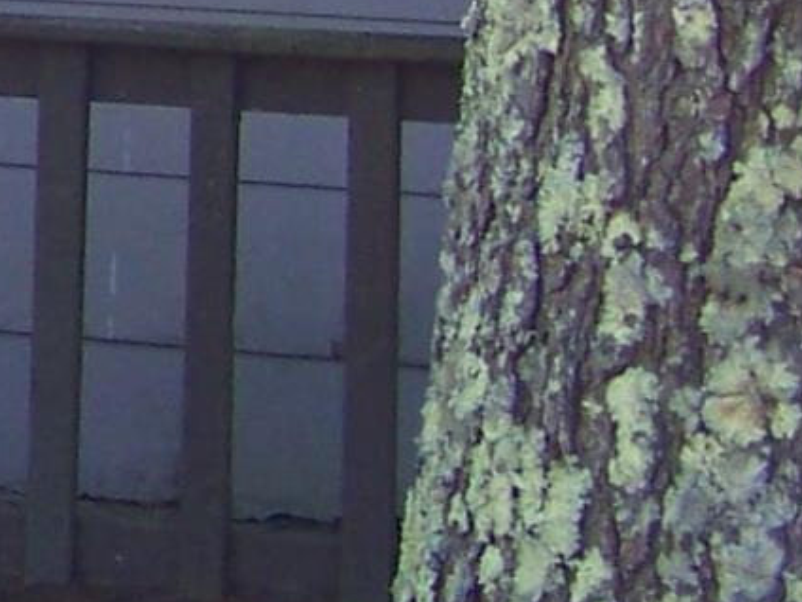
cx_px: -1572
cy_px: -456
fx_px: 6232
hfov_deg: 6.7
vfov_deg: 5.4
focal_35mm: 269
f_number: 2.8
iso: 64
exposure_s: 1/80
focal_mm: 6.3
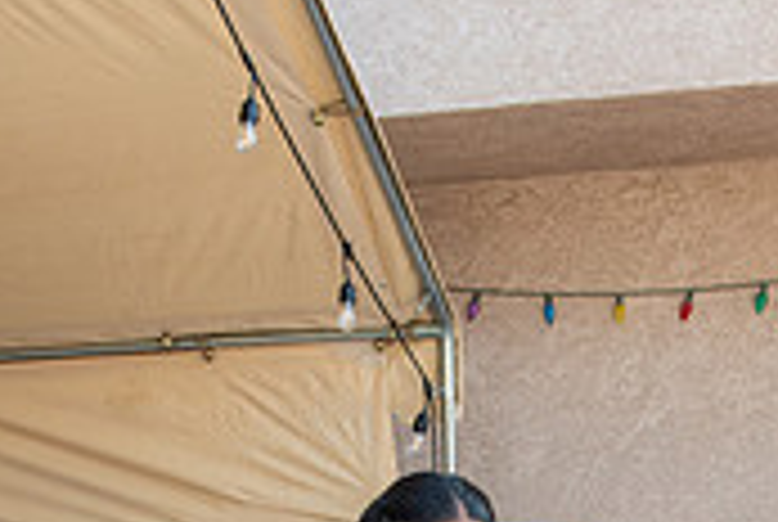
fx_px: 2100
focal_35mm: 97
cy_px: 844
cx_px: 468
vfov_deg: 13.2
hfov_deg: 21.0
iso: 200
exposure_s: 1/250
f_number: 4.5
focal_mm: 29
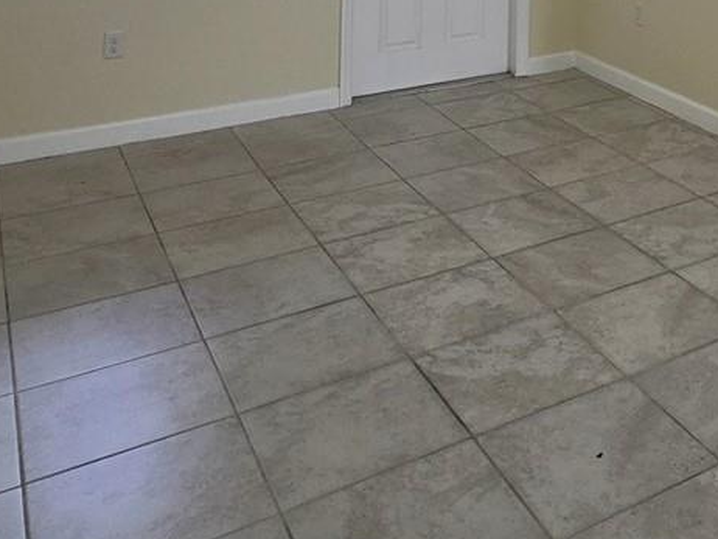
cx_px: 751
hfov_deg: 36.8
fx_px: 934
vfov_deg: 26.2
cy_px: -203
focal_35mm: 45
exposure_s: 1/120
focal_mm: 2.2
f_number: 1.9
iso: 160
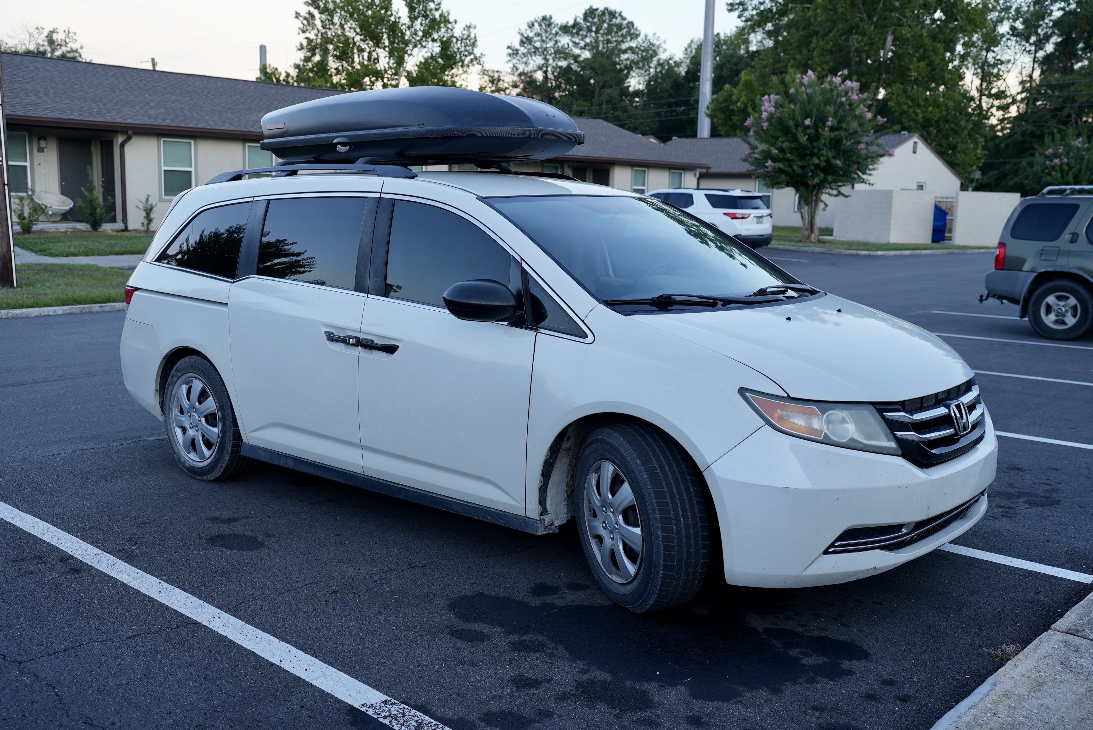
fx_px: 1063
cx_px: 546
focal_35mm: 35
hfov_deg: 54.4
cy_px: 365
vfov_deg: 37.9
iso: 100
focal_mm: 35
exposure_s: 1/60
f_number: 4
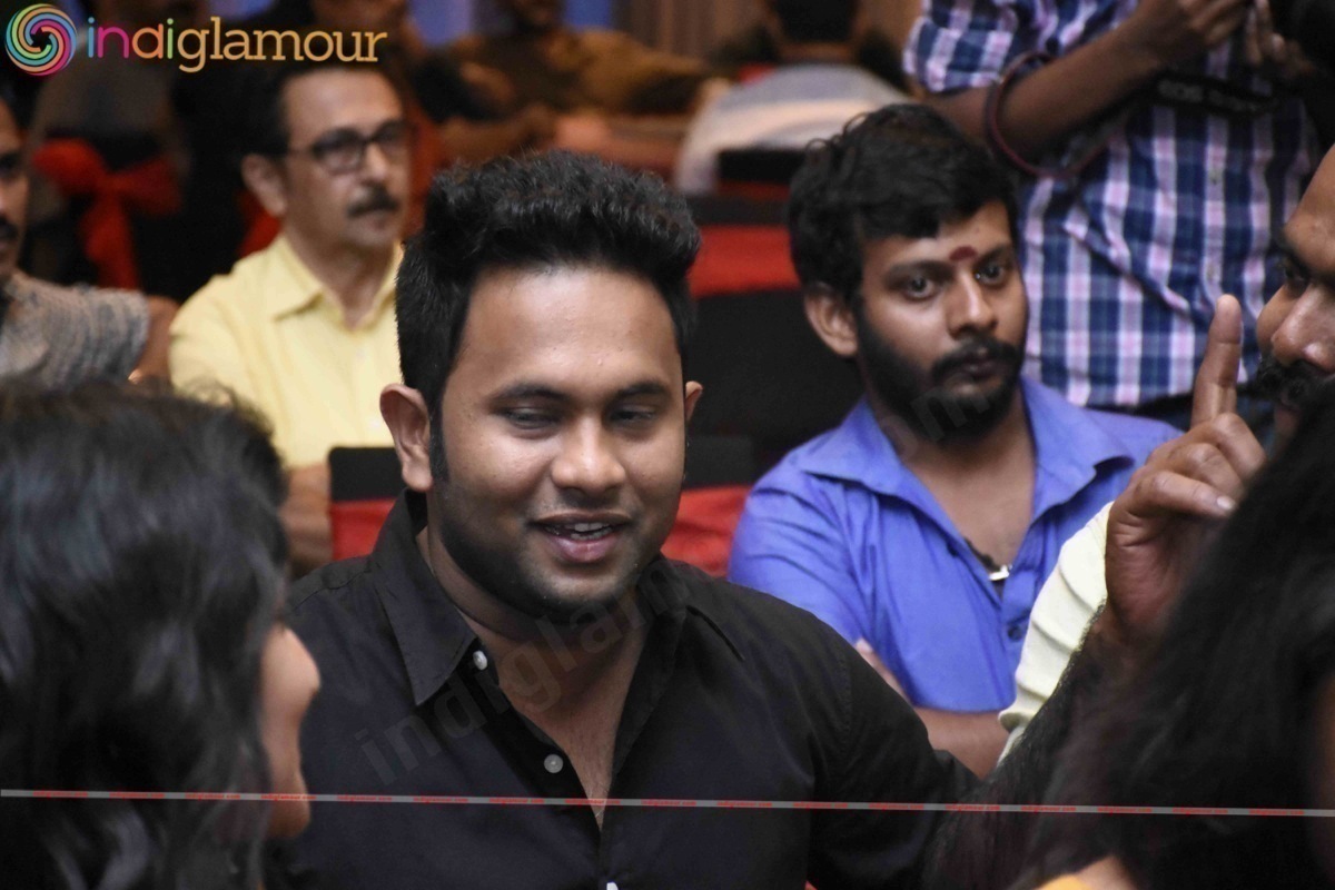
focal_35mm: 150
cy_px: 445
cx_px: 668
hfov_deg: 13.7
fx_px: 5562
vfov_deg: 9.1
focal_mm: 100
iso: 10000
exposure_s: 1/100
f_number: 5.6
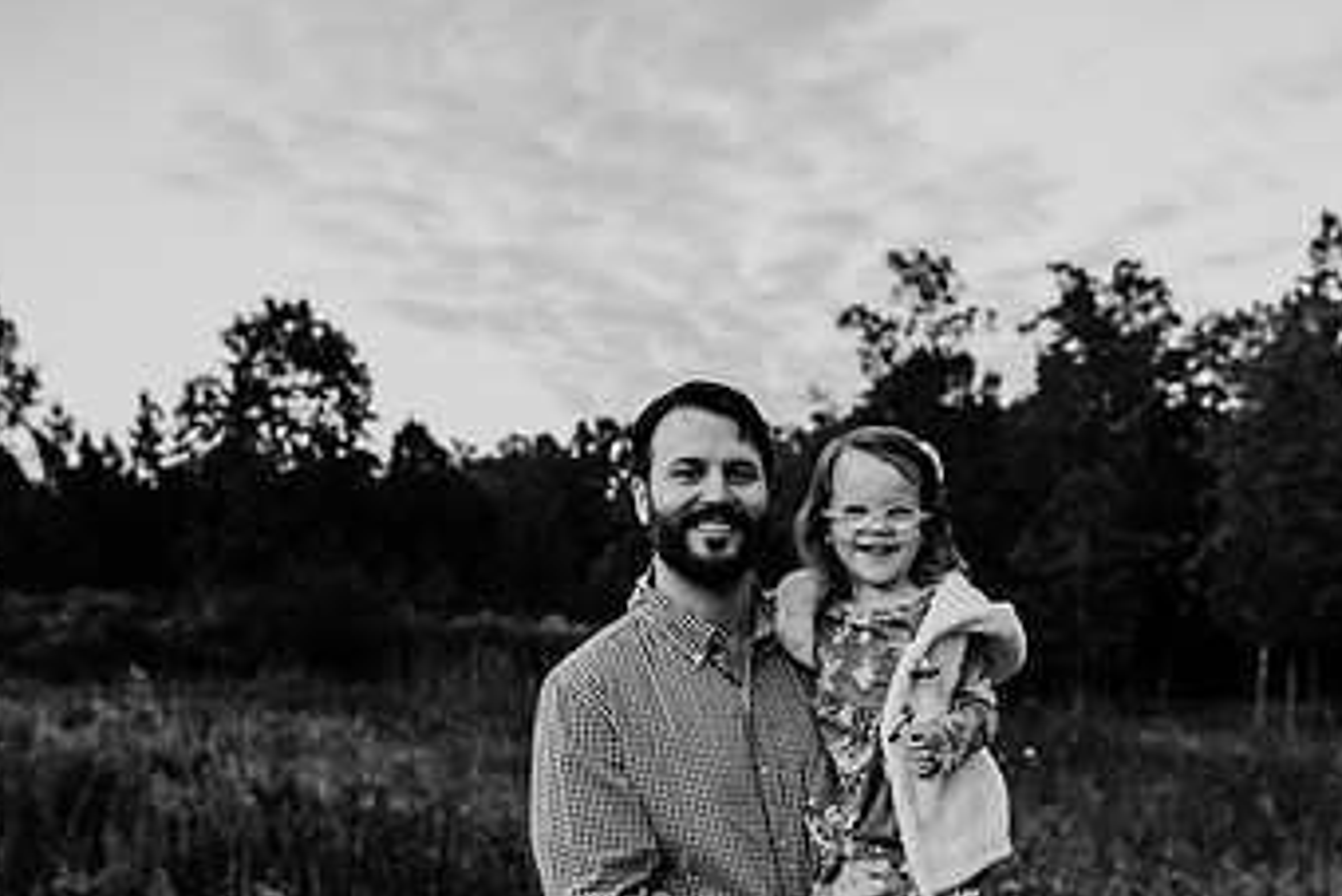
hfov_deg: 47.1
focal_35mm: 41
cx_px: 801
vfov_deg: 31.8
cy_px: 716
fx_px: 1529
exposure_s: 1/320
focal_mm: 24
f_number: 2.8
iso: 640
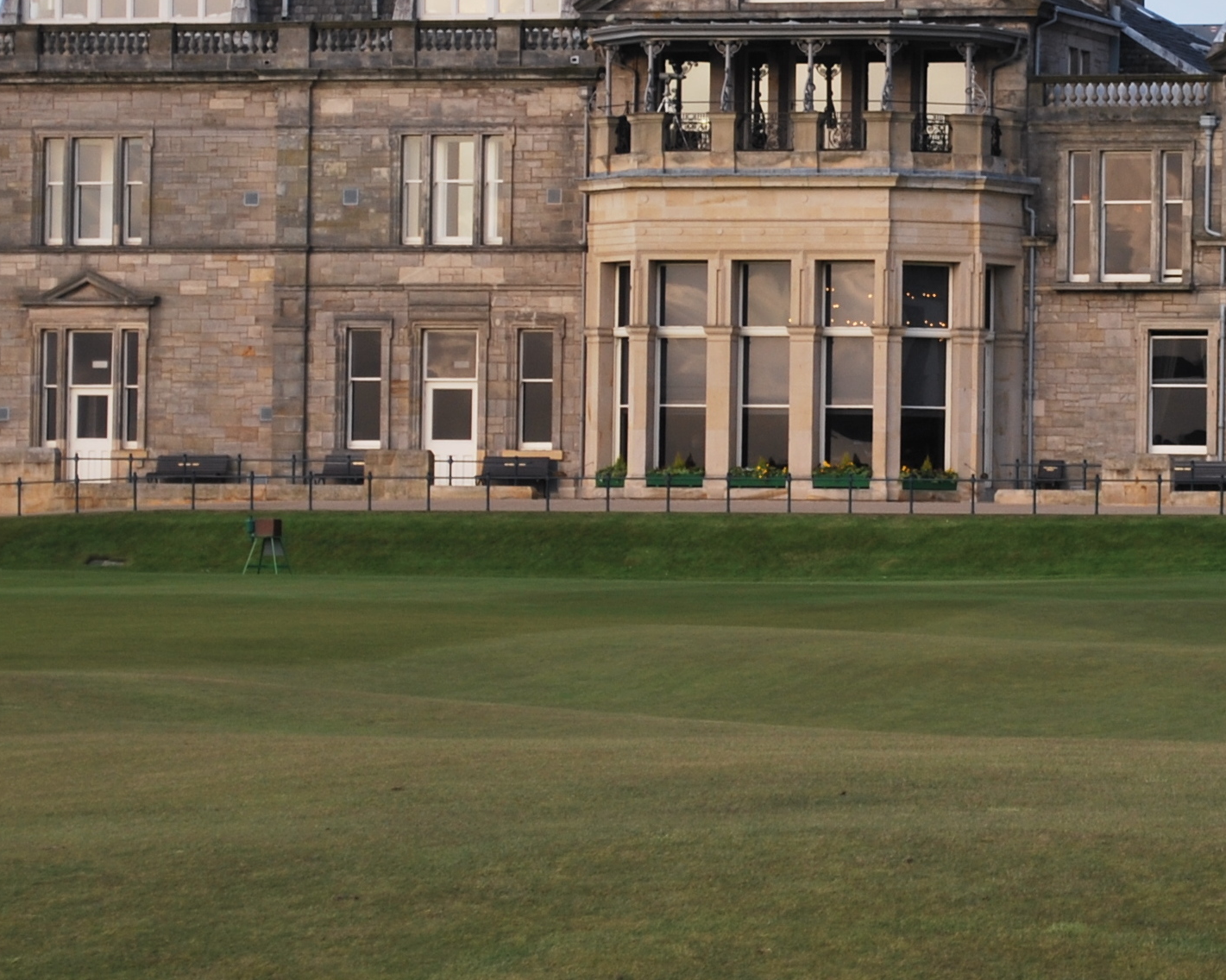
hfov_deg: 14.8
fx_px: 4708
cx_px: 780
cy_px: 337
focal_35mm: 130
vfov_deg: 11.9
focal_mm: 55
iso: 100
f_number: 7.1
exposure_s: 1/100
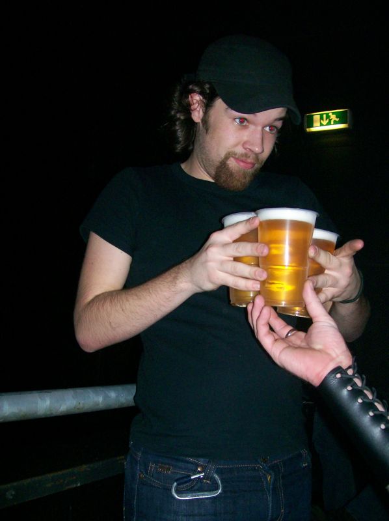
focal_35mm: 36
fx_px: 541
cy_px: 260
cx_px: 194
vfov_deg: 51.4
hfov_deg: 39.6
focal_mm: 6
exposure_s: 1/64
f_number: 2.7
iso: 140
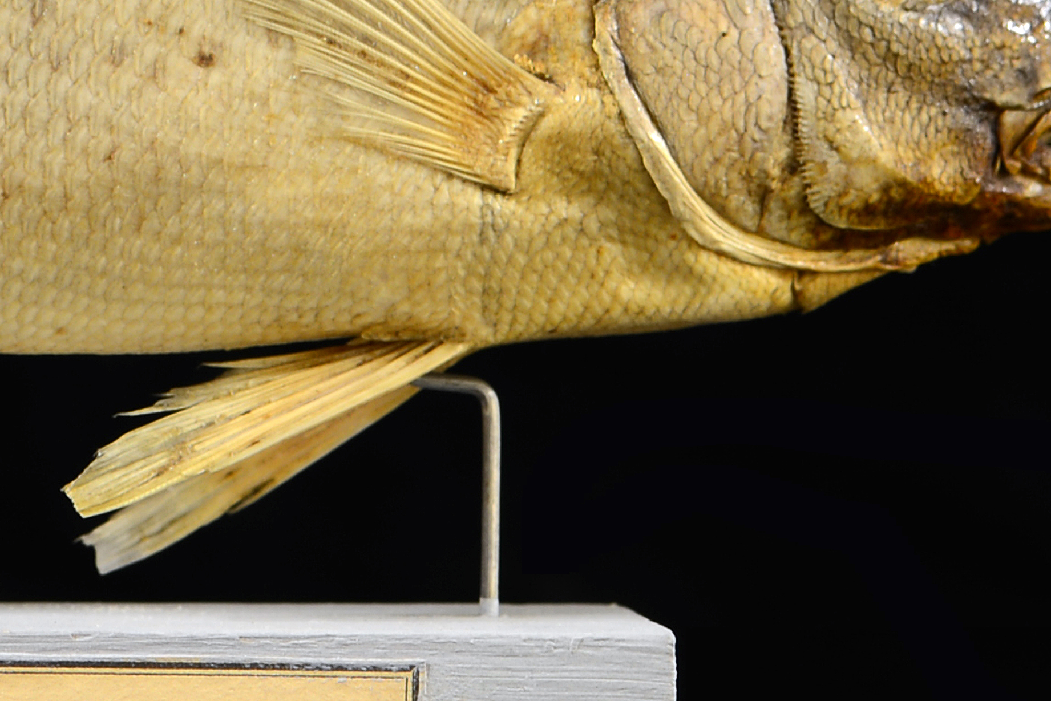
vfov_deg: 4.0
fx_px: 10015
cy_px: 147
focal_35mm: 343
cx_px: 63
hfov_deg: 6.0
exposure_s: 2
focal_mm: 105
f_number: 5
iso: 100
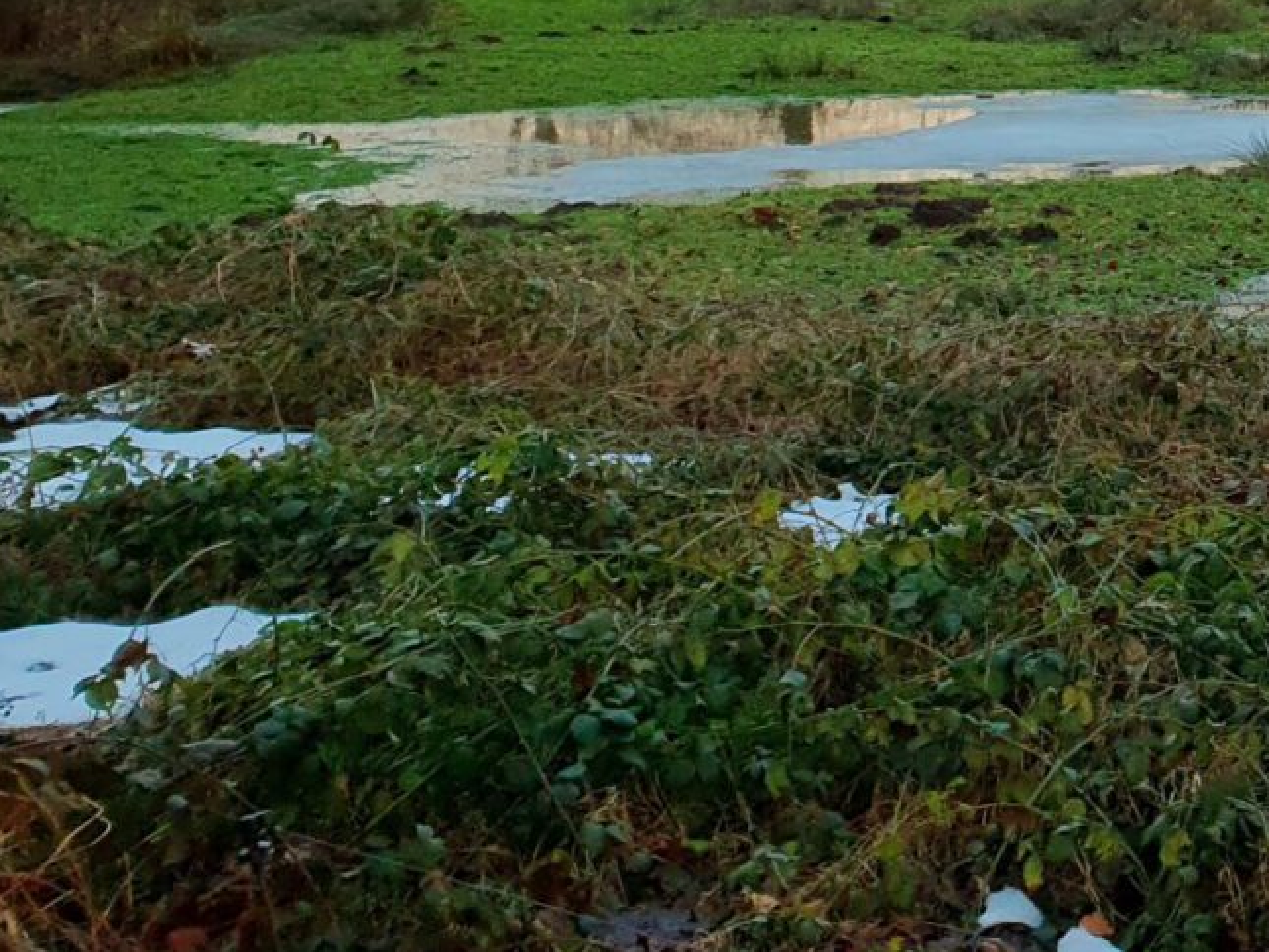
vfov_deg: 19.1
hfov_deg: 24.2
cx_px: 1585
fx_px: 2640
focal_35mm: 72
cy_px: -230
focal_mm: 4.32
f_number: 2.4
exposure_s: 1/100
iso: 80
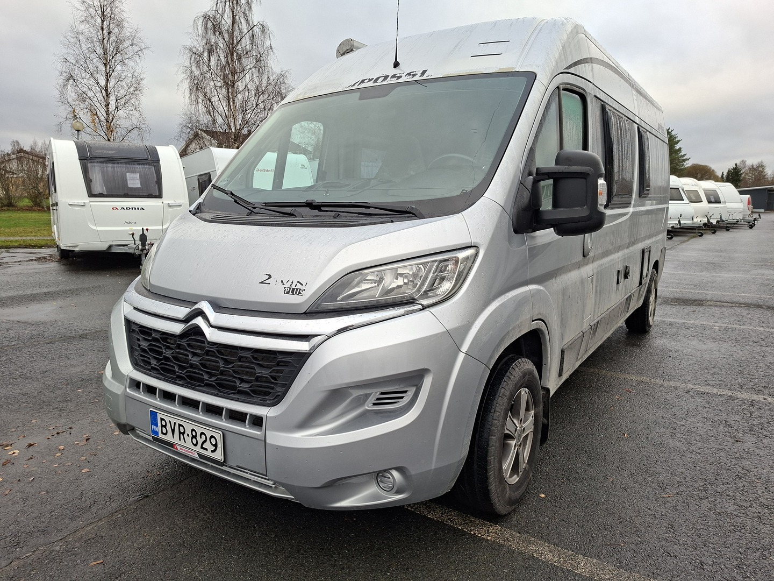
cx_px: 387
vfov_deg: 58.9
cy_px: 290
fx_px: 514
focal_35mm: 23
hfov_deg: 73.9
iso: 50
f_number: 1.8
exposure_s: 1/158
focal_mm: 5.54
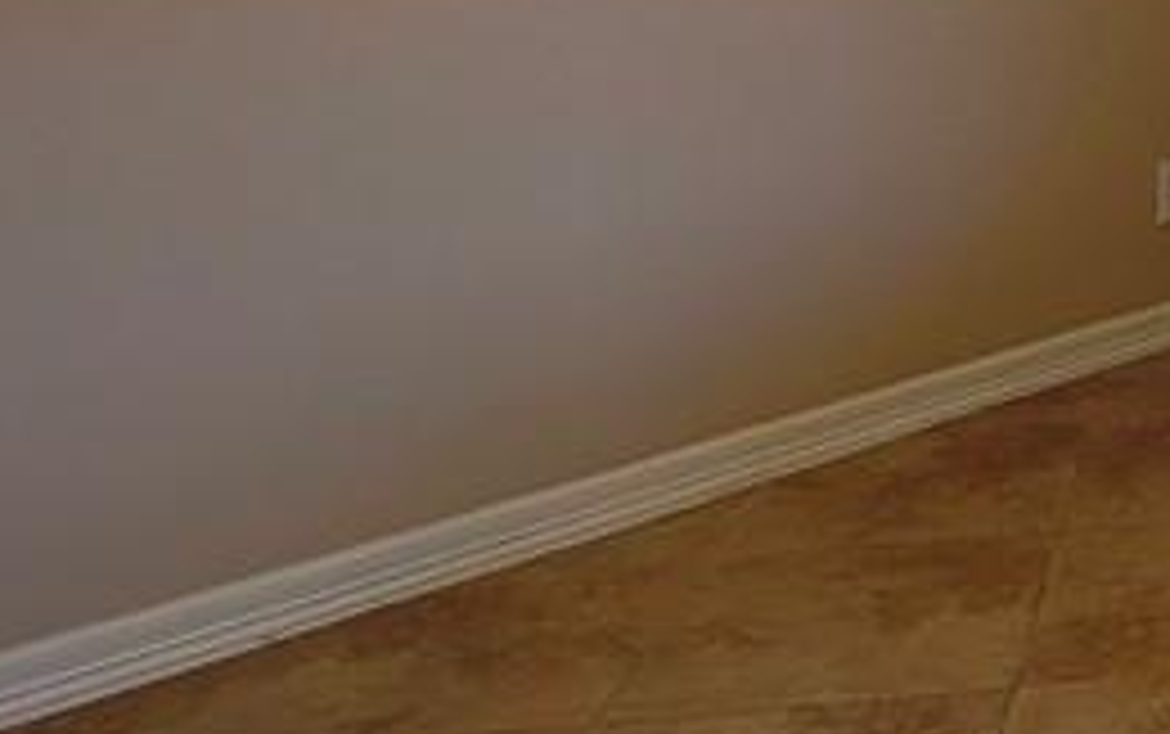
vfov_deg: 24.3
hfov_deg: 29.9
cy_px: -63
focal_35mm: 50
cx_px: 1609
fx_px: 1596
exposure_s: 1/24
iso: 106
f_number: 1.95
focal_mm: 2.23
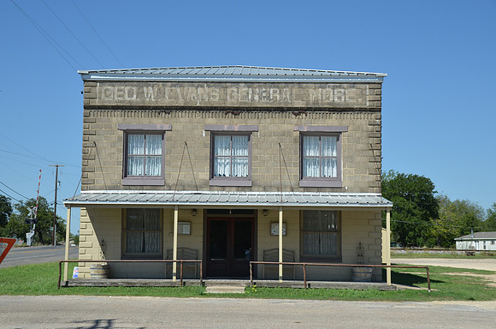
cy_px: 164
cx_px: 248
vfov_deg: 25.6
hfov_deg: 37.9
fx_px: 722
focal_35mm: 52
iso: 200
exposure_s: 1/250
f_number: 8
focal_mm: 35
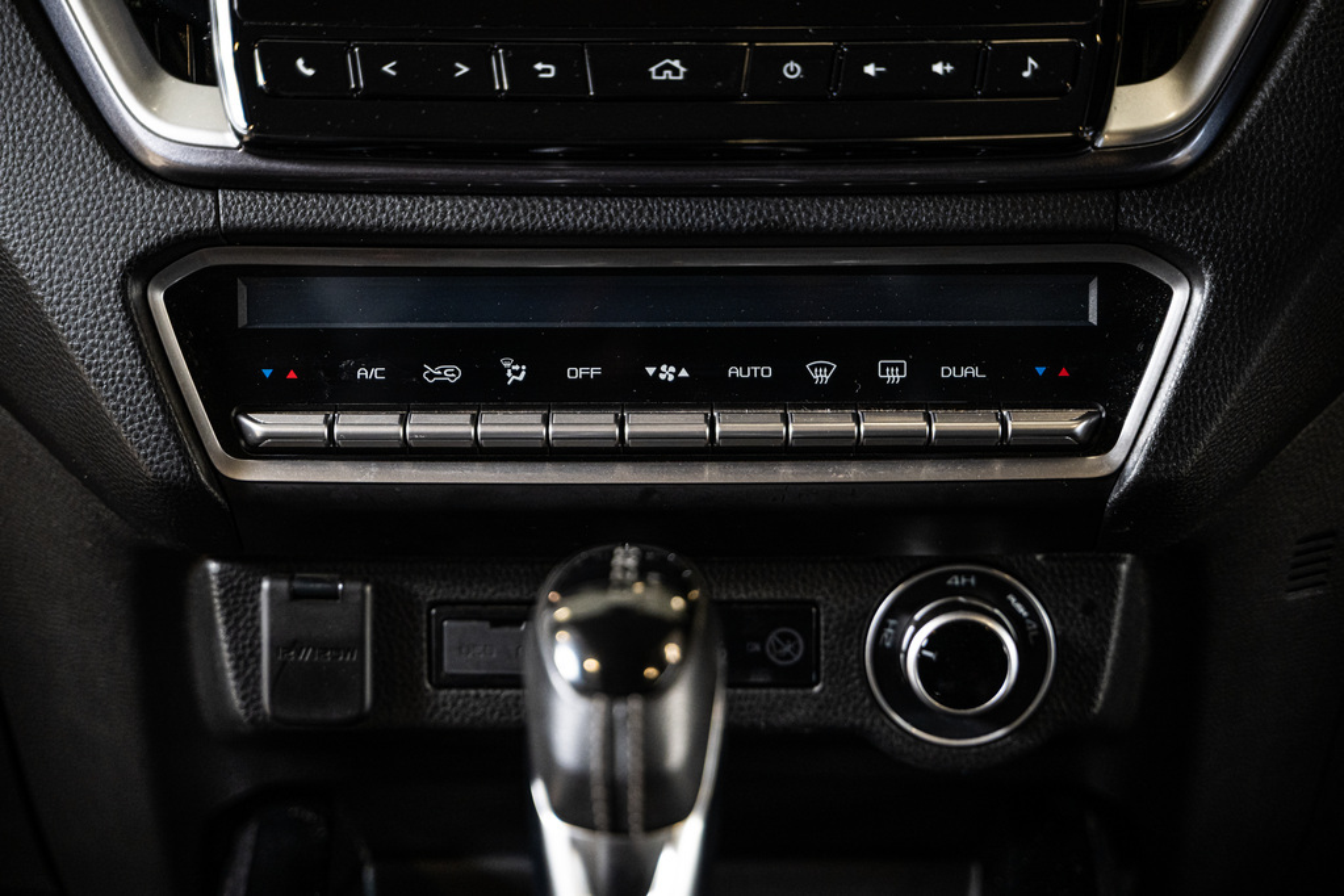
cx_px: 672
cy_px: 448
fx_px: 2800
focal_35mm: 75
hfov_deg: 27.0
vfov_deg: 18.2
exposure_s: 1/160
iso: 1600
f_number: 2.8
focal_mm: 75
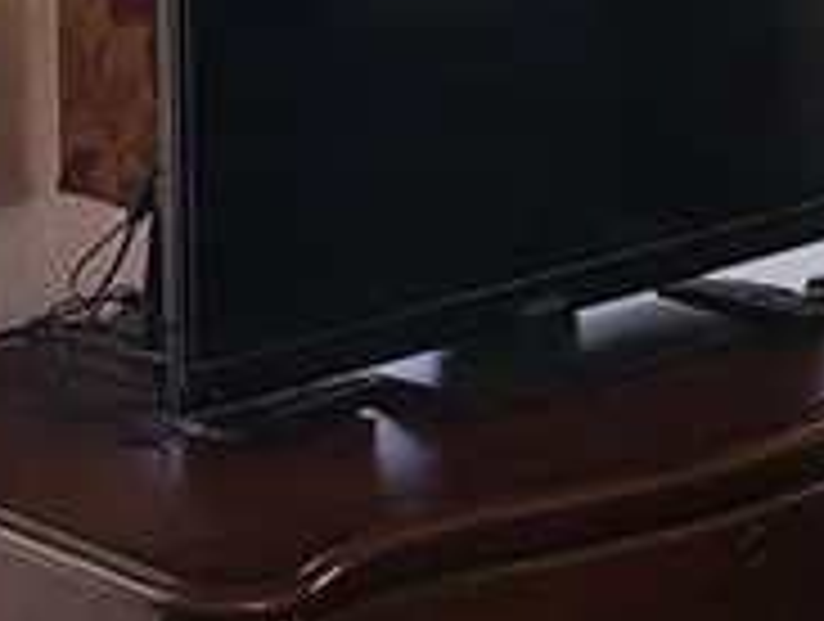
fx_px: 3196
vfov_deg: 10.9
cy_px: -81
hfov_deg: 14.2
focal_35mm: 134
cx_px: -207
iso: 160
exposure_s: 1/120
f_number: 1.8
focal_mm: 5
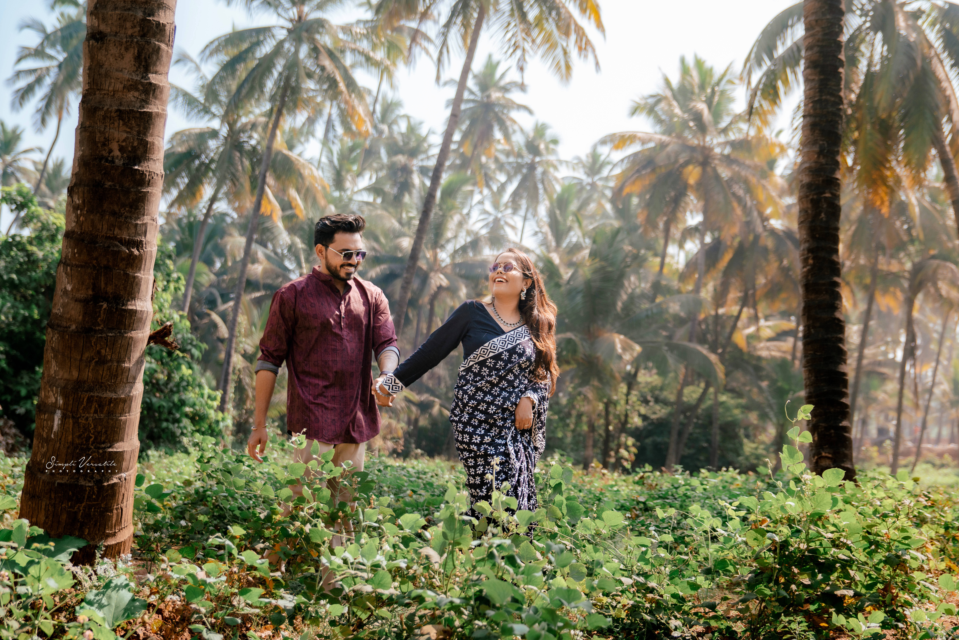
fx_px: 1146
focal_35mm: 43
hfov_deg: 45.4
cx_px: 506
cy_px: 329
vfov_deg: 31.2
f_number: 2.8
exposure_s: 1/640
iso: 125
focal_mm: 39
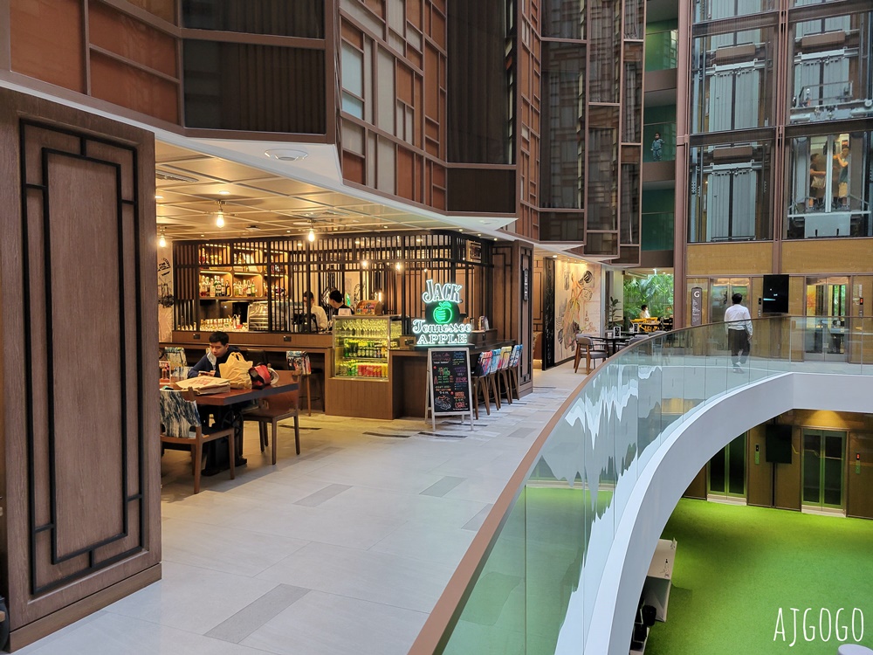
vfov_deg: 53.1
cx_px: 436
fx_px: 656
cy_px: 328
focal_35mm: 26
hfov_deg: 67.3
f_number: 1.8
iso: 250
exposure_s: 1/60
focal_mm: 5.4
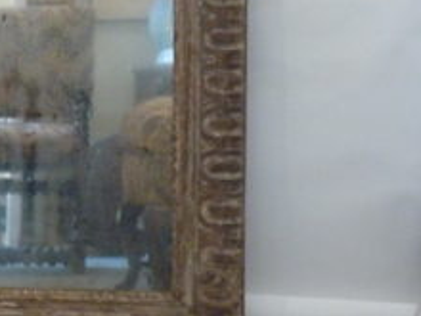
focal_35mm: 172
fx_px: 2092
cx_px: -138
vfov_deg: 8.6
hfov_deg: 11.2
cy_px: -33
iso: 400
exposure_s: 1/13
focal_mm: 10.3
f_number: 4
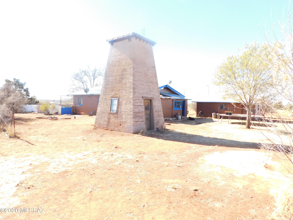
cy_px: 110
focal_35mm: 23
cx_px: 146
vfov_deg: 58.9
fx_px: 195
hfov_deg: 73.9
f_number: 3
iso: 125
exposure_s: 1/400
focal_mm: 4
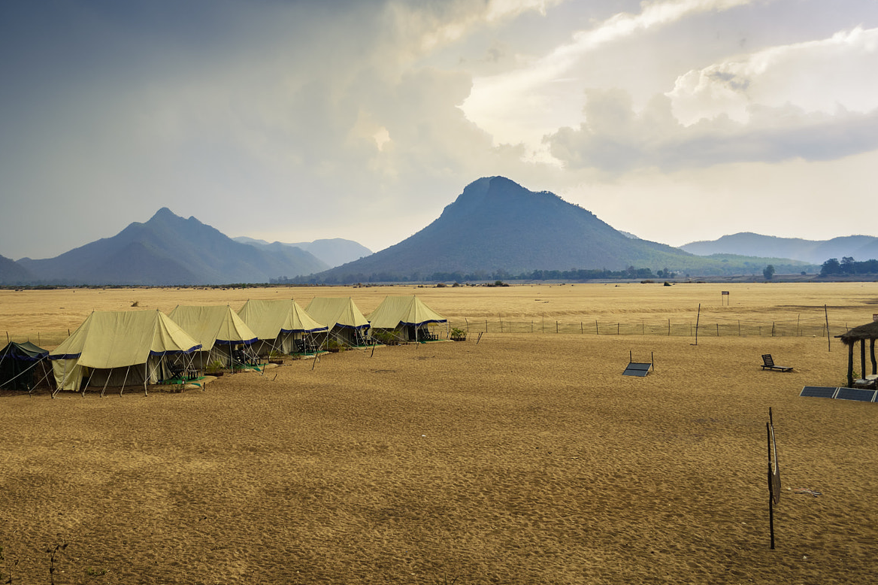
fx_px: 902
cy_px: 279
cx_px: 302
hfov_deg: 51.1
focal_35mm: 37
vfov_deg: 35.9
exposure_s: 1/13
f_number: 5.6
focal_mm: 18
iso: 100
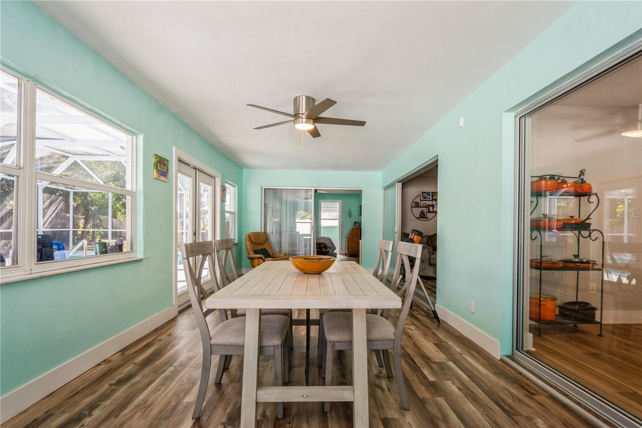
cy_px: 214
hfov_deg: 90.0
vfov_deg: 67.4
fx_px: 321
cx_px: 321
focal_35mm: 18
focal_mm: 12
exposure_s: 1/25
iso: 250
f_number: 8
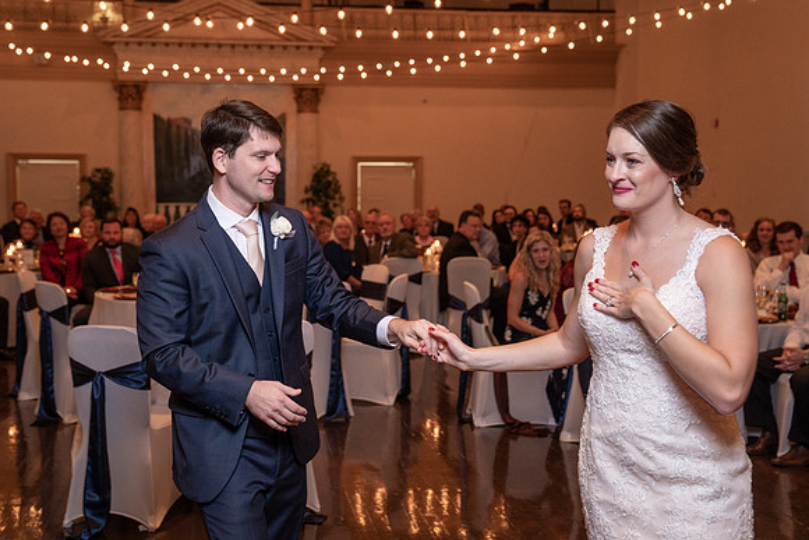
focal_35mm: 48
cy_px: 254
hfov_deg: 41.4
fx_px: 1071
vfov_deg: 28.3
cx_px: 369
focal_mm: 43
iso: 2000
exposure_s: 1/100
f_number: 4
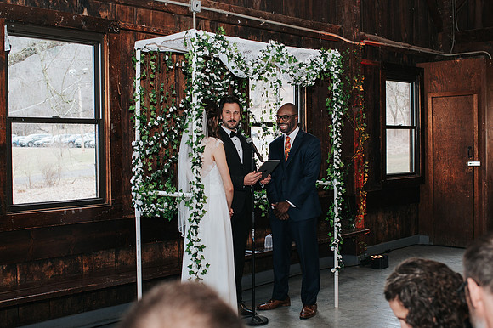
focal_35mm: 48
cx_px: 245
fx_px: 653
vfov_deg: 28.2
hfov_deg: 41.4
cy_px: 155
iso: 1000
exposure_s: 1/200
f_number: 3.2
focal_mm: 35
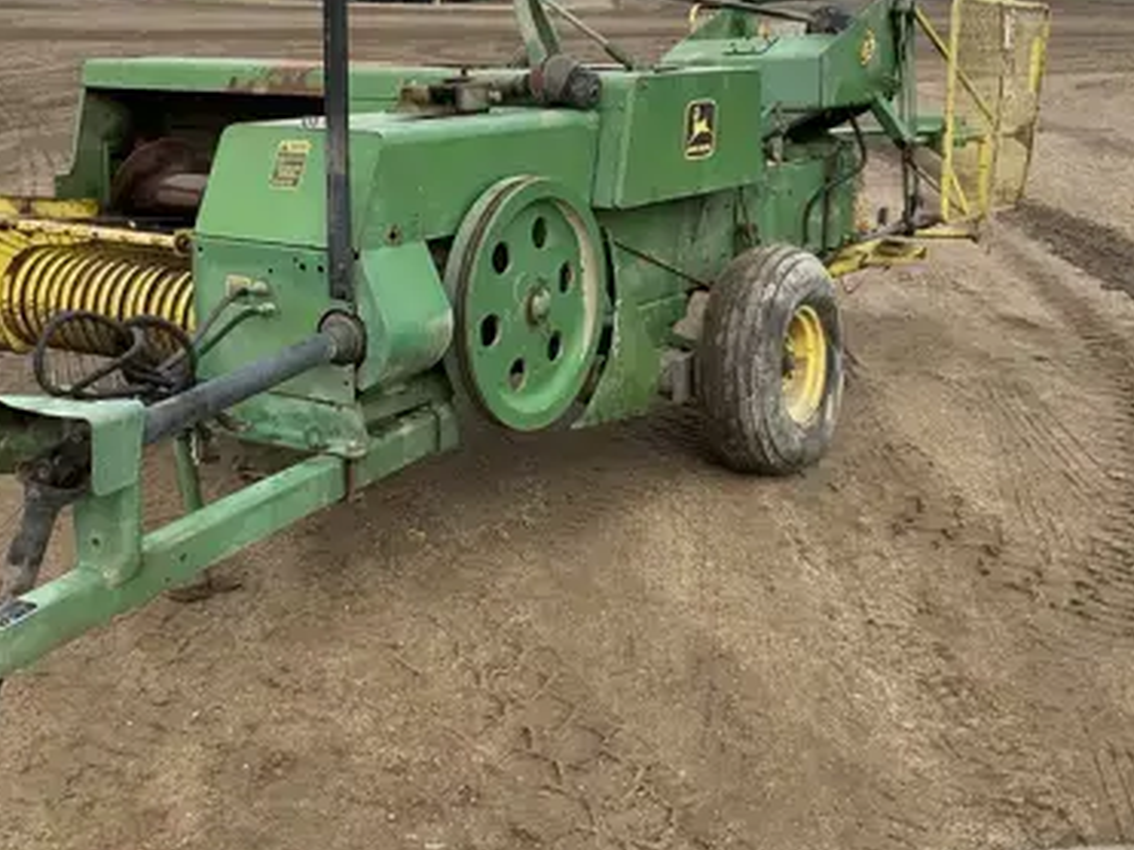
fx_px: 1637
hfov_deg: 38.0
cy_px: 321
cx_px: 452
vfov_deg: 29.0
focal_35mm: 50
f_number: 1.8
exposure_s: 1/944
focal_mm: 3
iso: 25
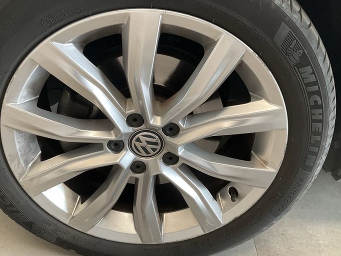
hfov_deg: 53.9
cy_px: 120
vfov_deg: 41.8
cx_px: 163
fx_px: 335
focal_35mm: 34
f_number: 1.8
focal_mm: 3
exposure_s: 1/60
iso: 125
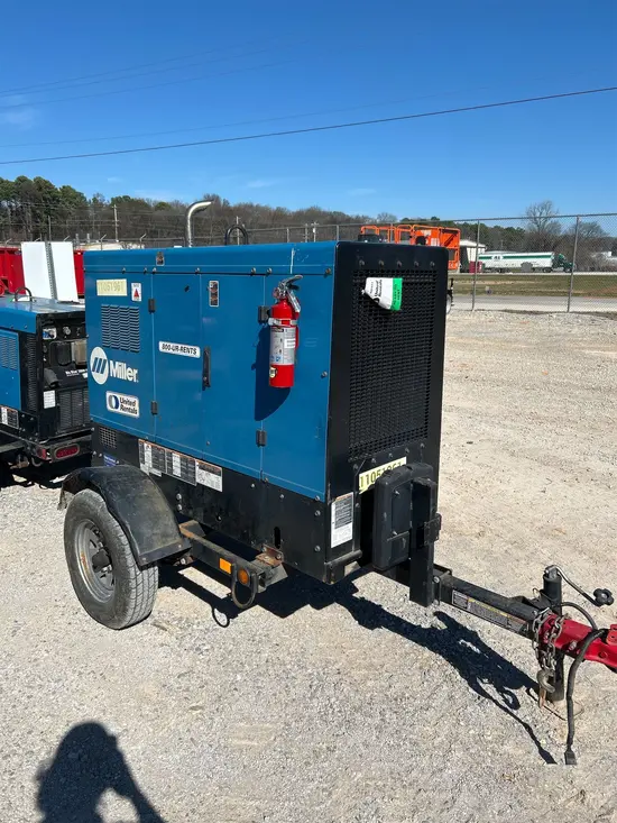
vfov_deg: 67.3
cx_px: 308
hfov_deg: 53.1
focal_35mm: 26
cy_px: 412
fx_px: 618
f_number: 1.5
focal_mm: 5.7
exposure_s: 1/5882
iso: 50
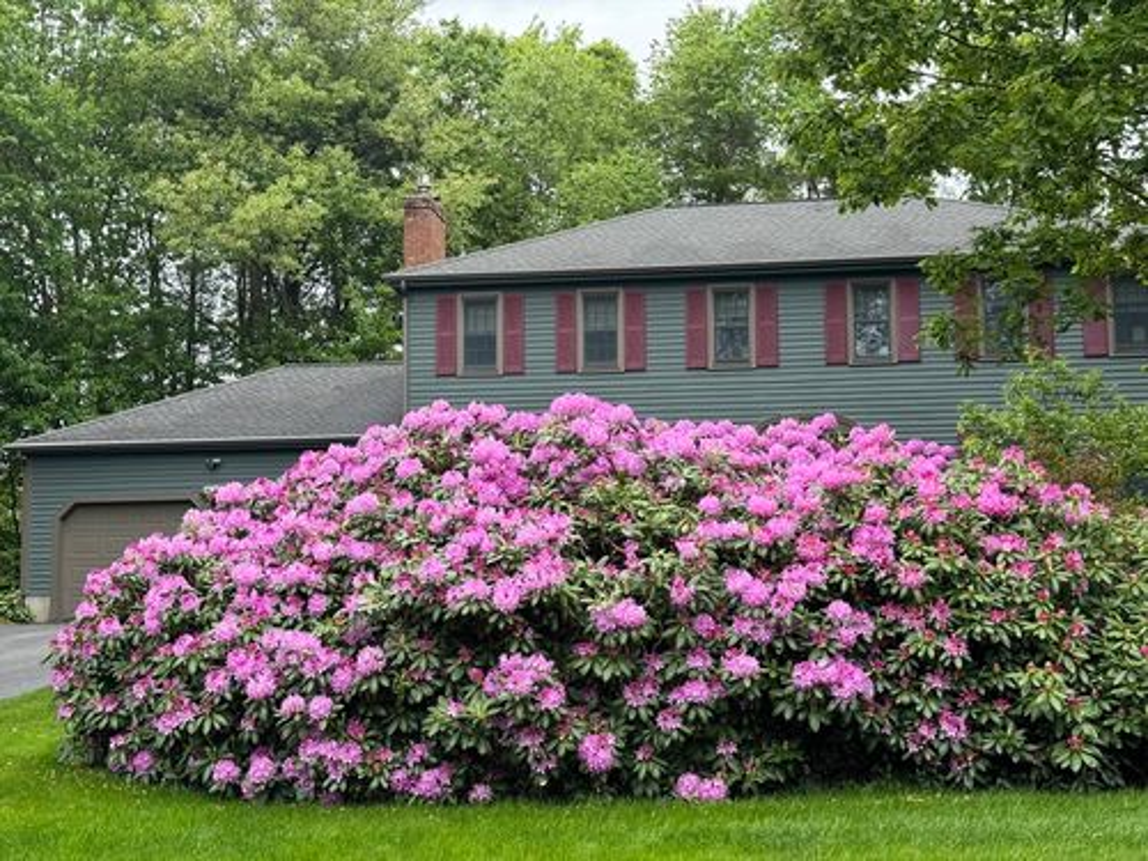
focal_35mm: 48
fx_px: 1592
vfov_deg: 30.3
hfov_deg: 39.7
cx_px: 574
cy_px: 430
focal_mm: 6.76
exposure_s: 1/172
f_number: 1.78
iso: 80
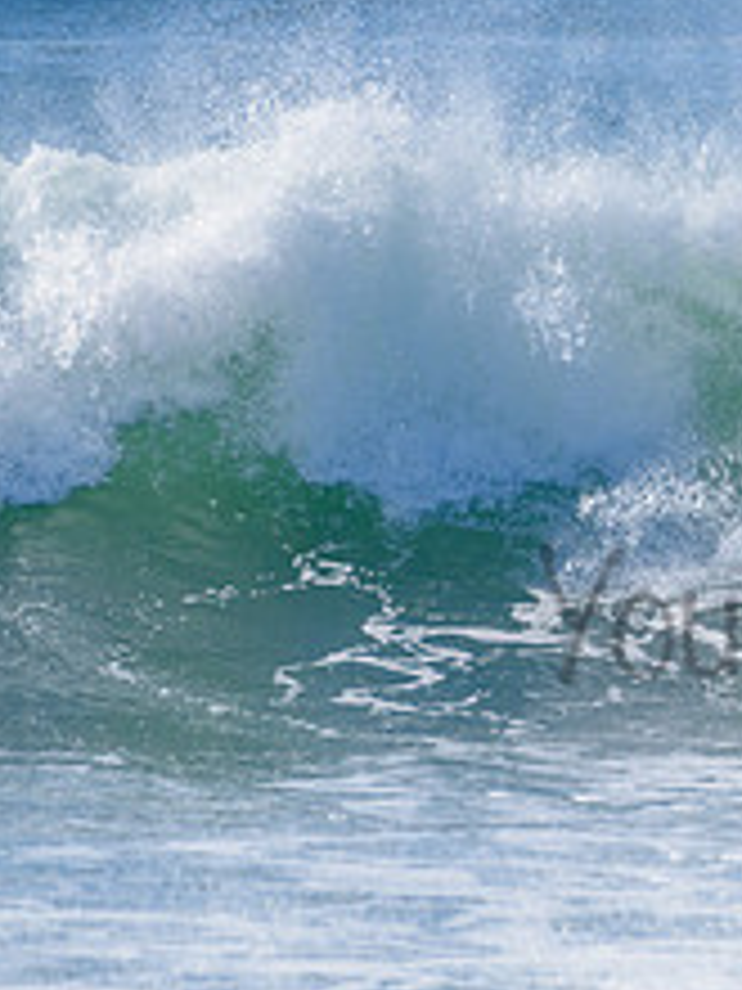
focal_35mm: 1405
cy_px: 501
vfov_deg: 1.4
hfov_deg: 1.1
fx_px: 40155
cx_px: 1130
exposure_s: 1/2000
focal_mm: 500
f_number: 5.6
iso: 180
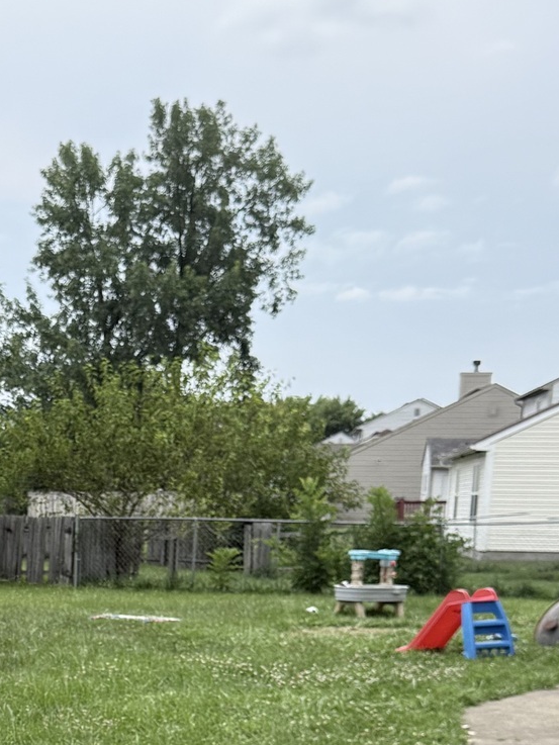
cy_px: 762
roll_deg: -2.2
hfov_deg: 18.9
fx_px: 1614
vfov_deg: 24.7
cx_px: -50
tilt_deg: -7.8
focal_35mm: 75
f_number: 1.78
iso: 100
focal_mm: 6.76
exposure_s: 1/1437
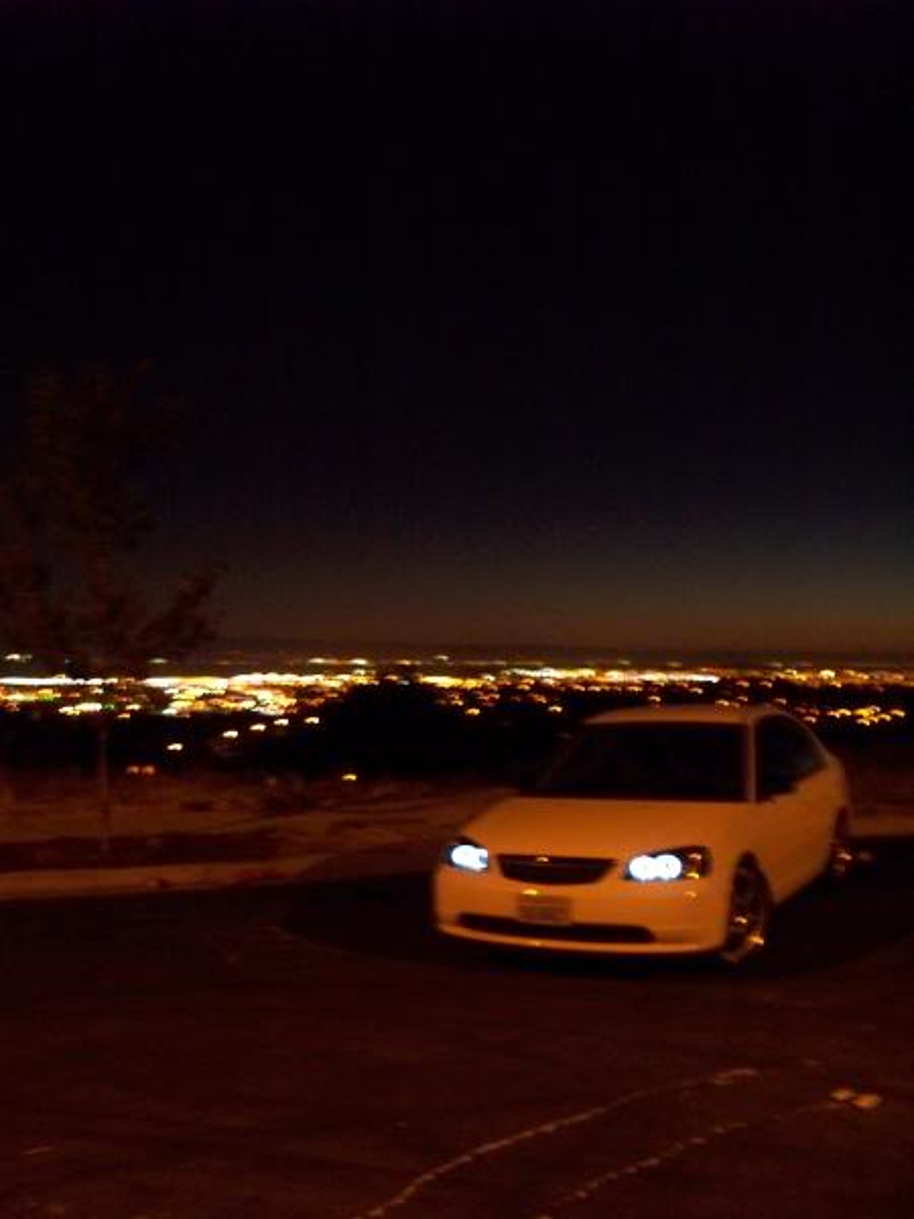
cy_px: 610
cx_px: 457
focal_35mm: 36
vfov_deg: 51.4
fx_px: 1267
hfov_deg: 39.7
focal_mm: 7.54
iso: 400
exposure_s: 1/2
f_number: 2.8
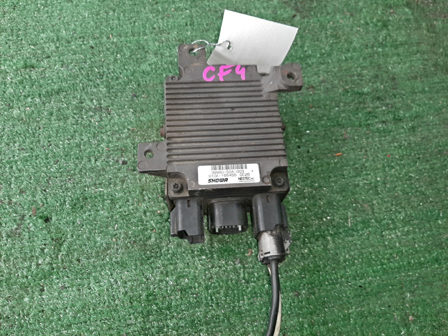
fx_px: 336
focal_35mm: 26
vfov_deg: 53.1
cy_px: 168
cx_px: 224
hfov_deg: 67.3
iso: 95
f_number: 1.7
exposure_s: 1/50
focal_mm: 3.93
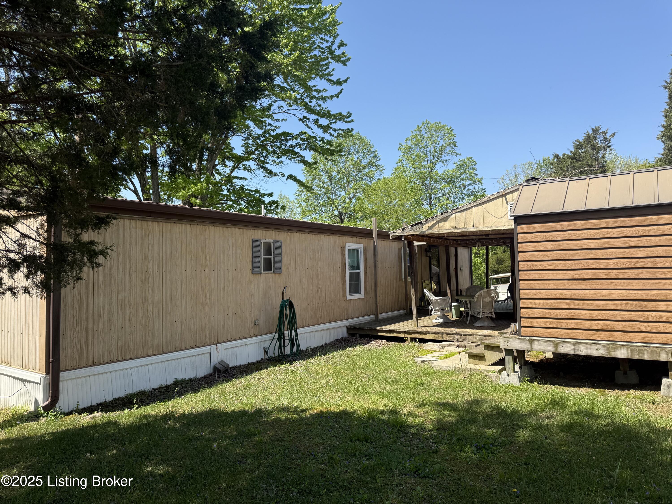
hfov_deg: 71.6
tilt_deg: +2.9
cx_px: 336
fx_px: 466
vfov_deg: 56.8
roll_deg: +1.3
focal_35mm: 24
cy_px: 252
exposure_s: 1/2232
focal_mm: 6.76
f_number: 1.78
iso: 80
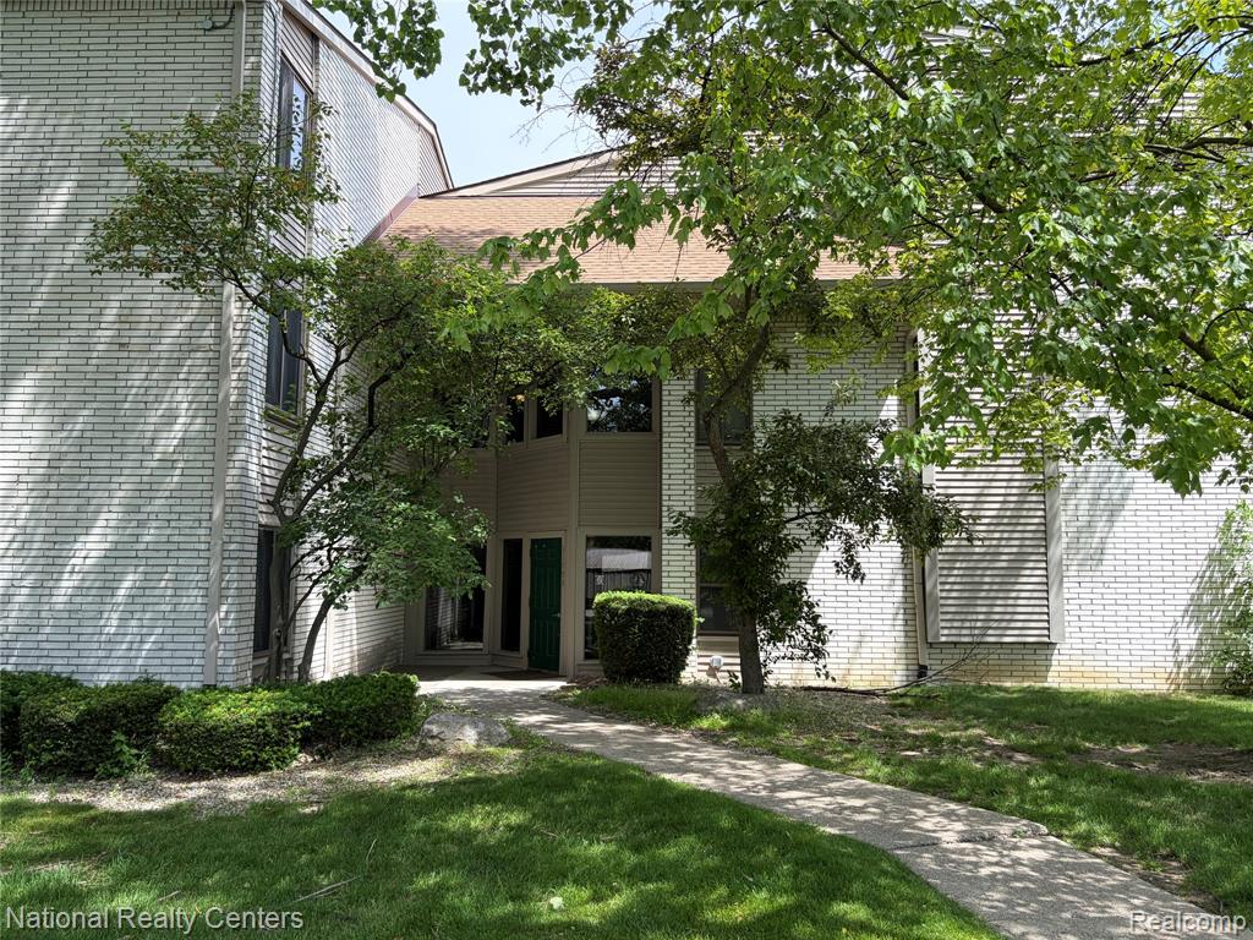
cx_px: 626
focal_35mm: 26
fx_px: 941
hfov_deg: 67.3
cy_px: 470
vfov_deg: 53.1
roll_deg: +0.4
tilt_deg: +7.0
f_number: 1.6
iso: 64
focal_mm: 5.96
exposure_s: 1/1048
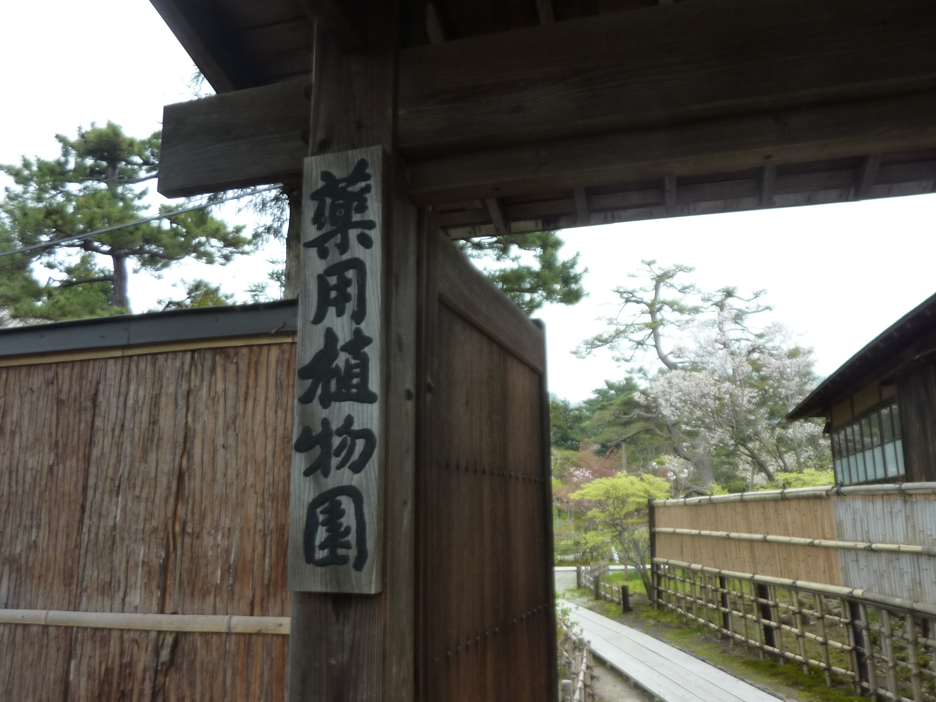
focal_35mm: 25
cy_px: 351
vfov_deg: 54.9
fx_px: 676
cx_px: 468
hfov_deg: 69.4
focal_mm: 4.1
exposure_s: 1/100
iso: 125
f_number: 3.3
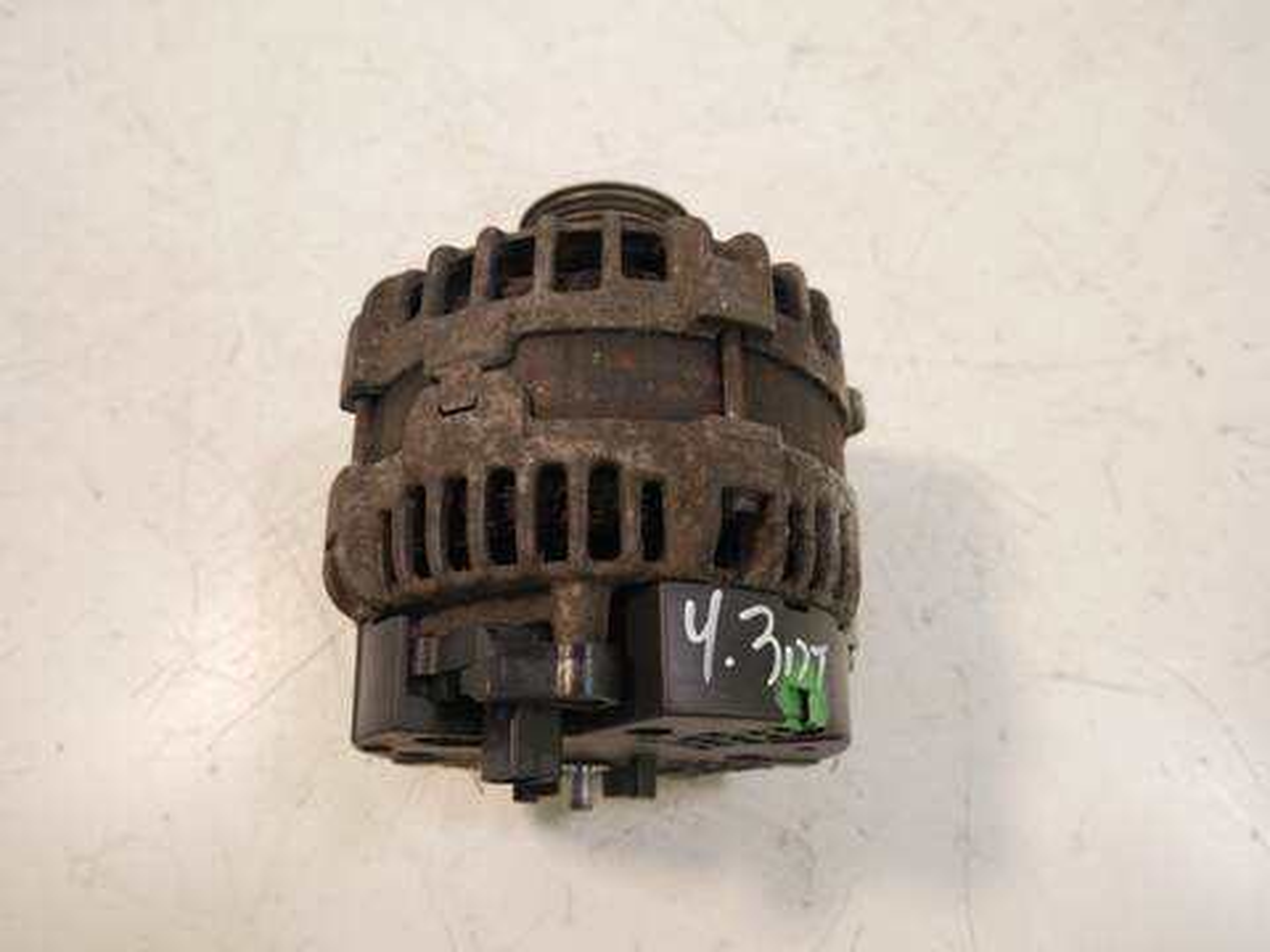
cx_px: 635
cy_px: 476
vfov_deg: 46.8
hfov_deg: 60.0
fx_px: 1101
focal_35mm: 30
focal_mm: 15
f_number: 3.5
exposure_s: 1/125
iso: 1000
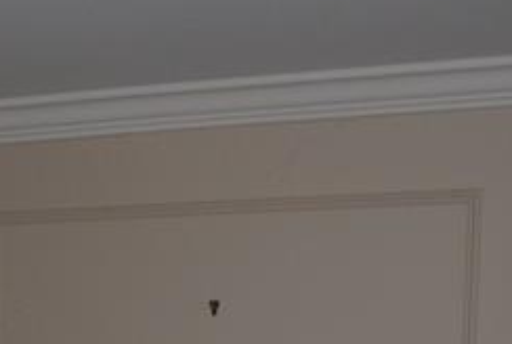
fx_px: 1796
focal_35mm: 126
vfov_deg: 10.1
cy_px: 685
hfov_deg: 15.9
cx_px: -19
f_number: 3.8
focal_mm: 20
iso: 200
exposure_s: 1/60
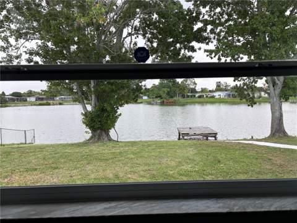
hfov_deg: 67.3
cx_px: 148
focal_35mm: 26
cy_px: 112
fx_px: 223
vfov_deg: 53.1
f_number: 1.6
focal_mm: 5.96
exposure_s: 1/544
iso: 50
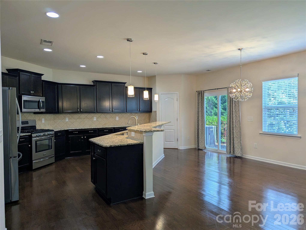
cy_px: 115
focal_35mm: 24
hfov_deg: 71.5
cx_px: 153
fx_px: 212
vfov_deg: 56.9
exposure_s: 1/120
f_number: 1.85
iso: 80
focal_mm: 6.81
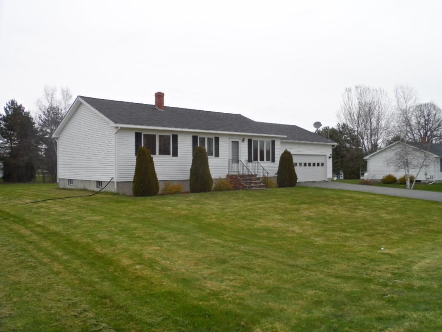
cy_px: 166
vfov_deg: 44.2
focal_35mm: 32
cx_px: 221
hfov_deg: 56.8
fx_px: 409
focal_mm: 5.3
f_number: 3.4
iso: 80
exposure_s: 1/90
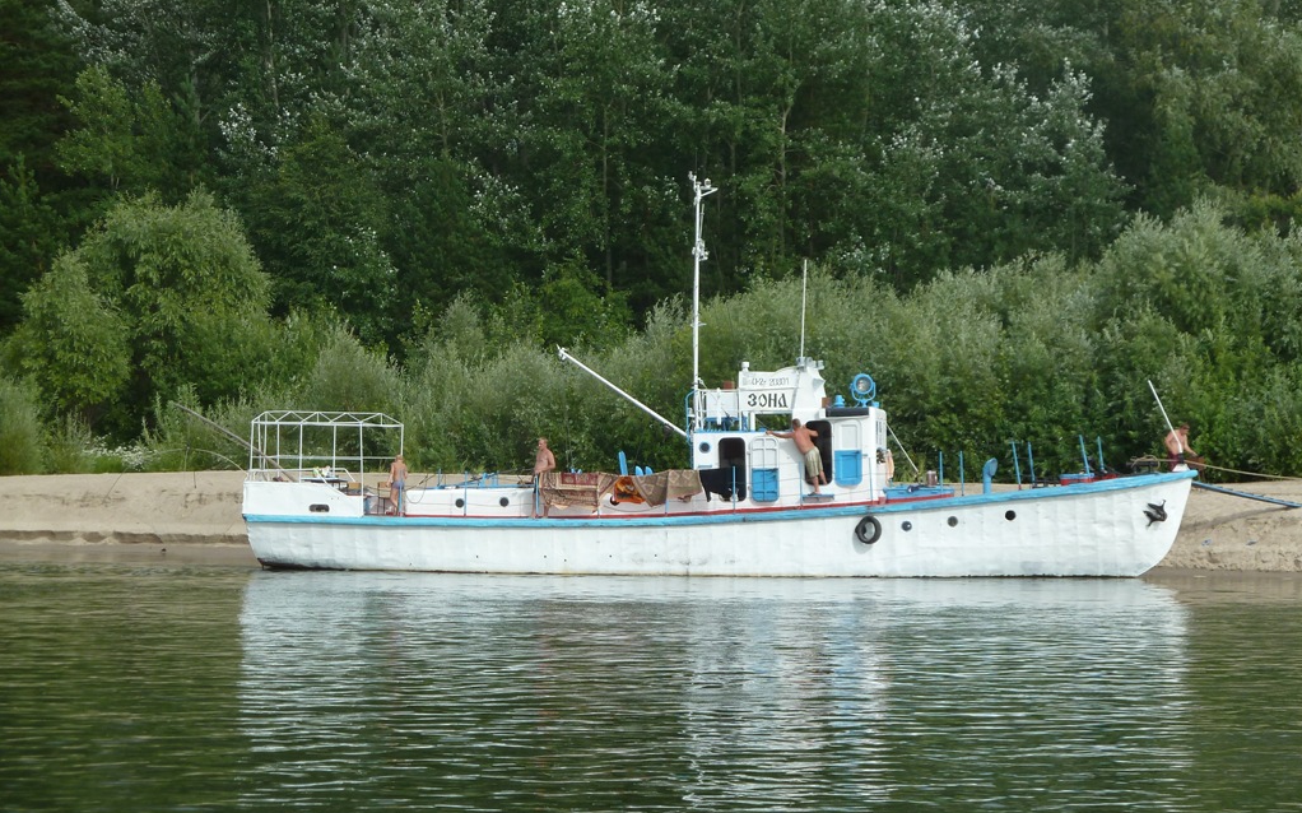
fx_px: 4824
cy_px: 441
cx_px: 651
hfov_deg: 15.4
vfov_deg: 9.6
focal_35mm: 136
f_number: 4.4
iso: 125
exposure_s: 1/400
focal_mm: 21
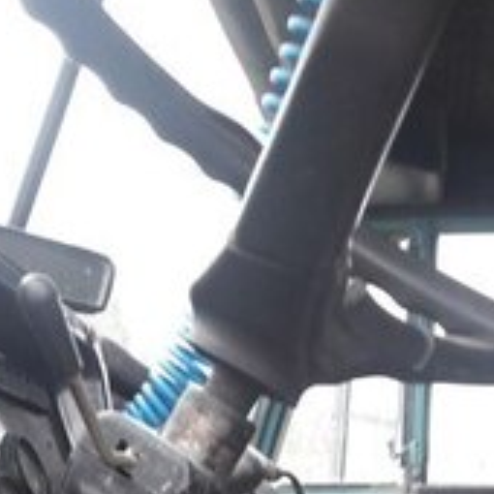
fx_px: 1162
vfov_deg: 21.2
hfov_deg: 24.0
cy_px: 686
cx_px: 221
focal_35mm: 72
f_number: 1.9
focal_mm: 3.7
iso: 50
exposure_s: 1/50
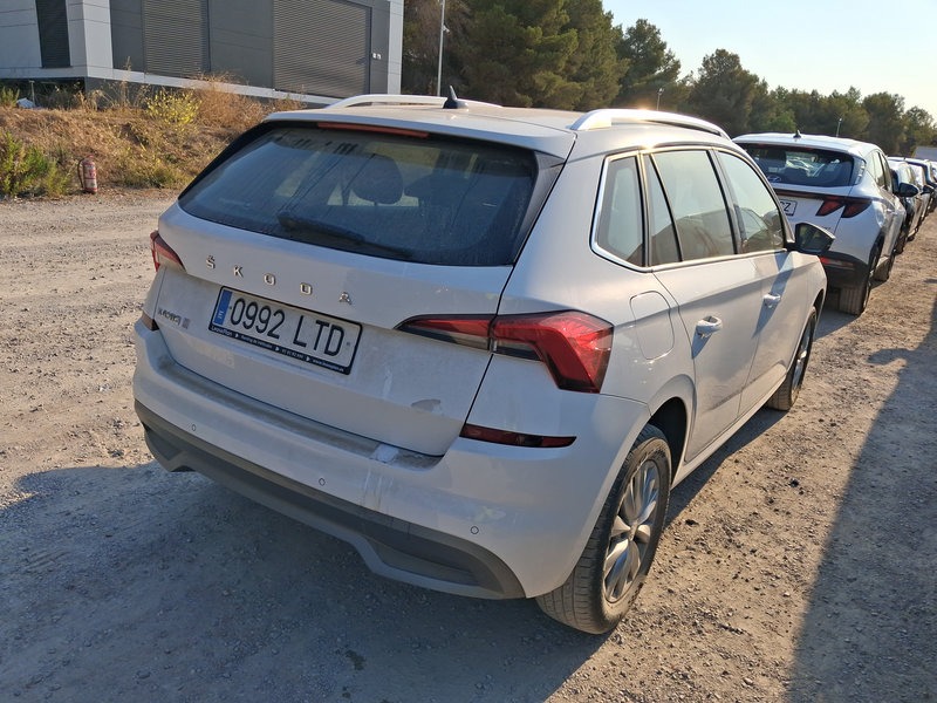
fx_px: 731
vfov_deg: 51.4
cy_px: 352
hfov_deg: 65.3
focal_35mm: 27
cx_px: 468
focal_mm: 4
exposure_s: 1/842
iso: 20
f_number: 1.8
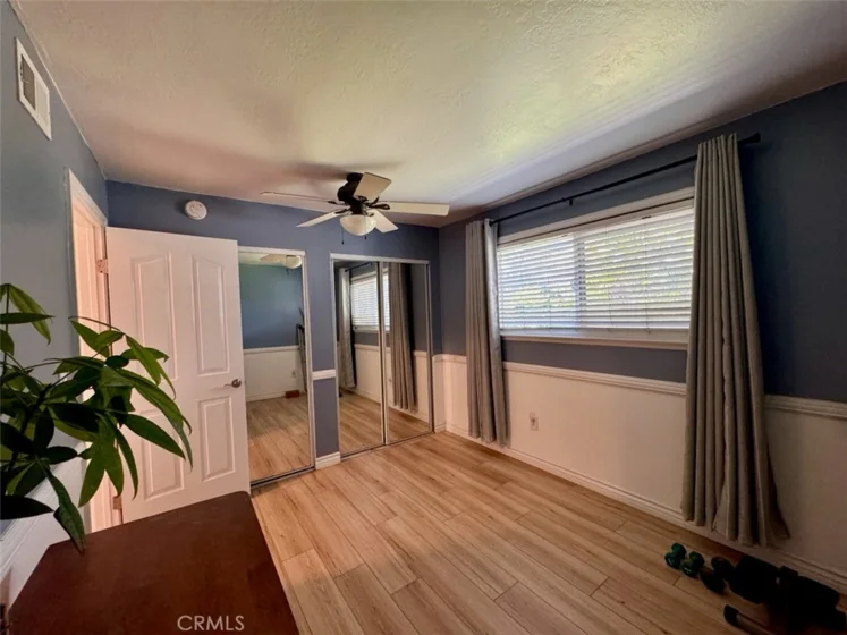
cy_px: 318
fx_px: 343
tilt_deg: -1.0
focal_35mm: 14
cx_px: 424
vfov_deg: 85.7
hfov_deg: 102.1
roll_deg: +2.3
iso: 400
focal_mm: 2.22
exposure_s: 1/60
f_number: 2.2
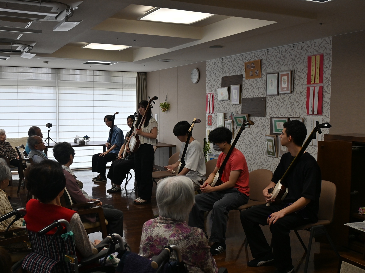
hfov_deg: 49.4
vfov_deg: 38.1
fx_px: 396
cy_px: 136
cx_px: 165
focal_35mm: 38
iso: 400
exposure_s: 1/250
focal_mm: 23
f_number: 4.2
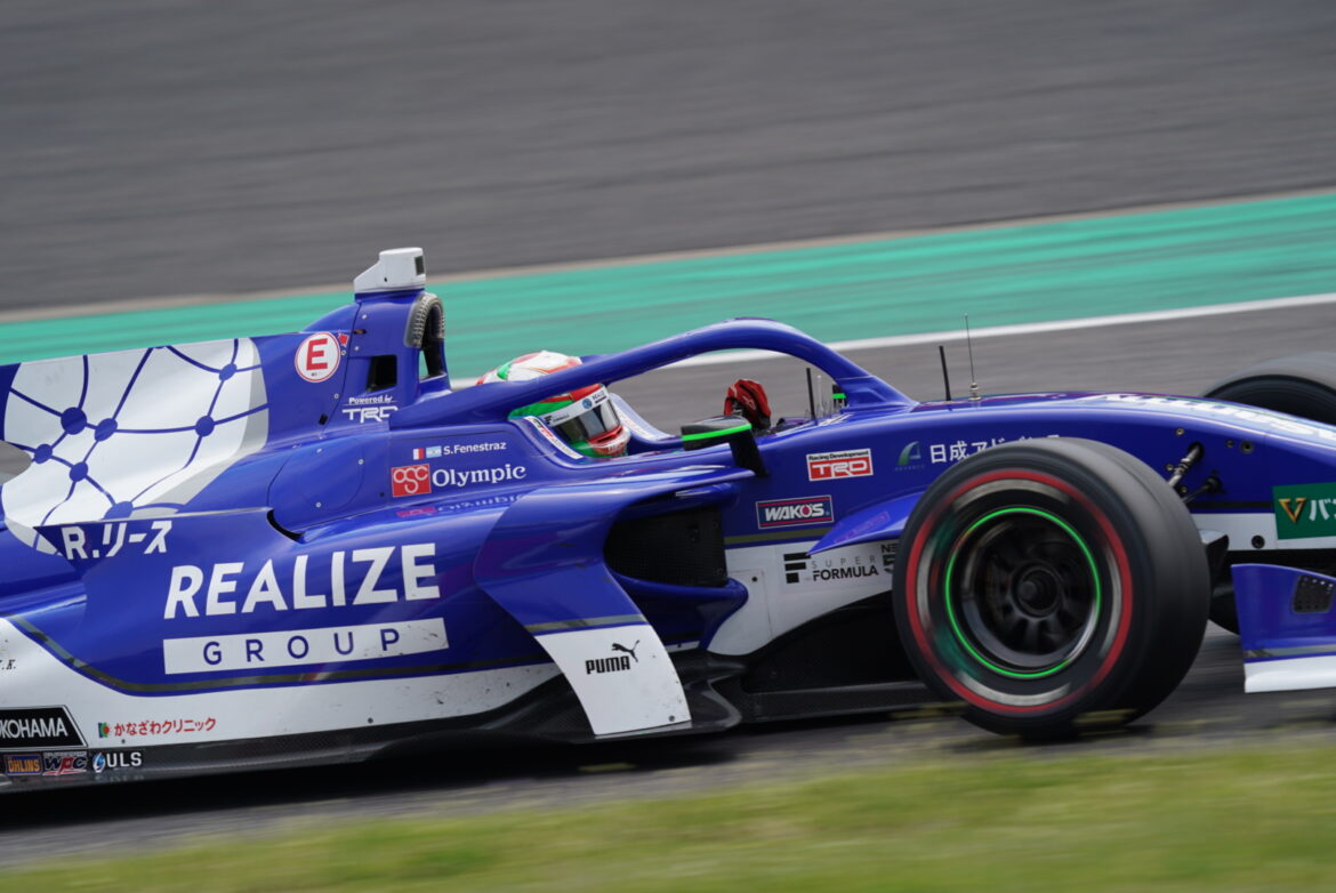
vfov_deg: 3.0
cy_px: 446
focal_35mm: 459
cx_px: 668
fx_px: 17046
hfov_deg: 4.5
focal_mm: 459
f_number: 6.3
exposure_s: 1/400
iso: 125
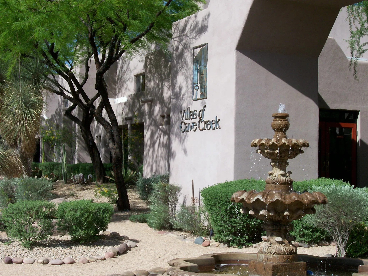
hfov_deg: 29.8
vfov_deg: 22.6
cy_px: 138
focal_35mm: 65
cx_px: 184
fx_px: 691
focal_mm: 10.8
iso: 80
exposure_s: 1/319
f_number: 6.8
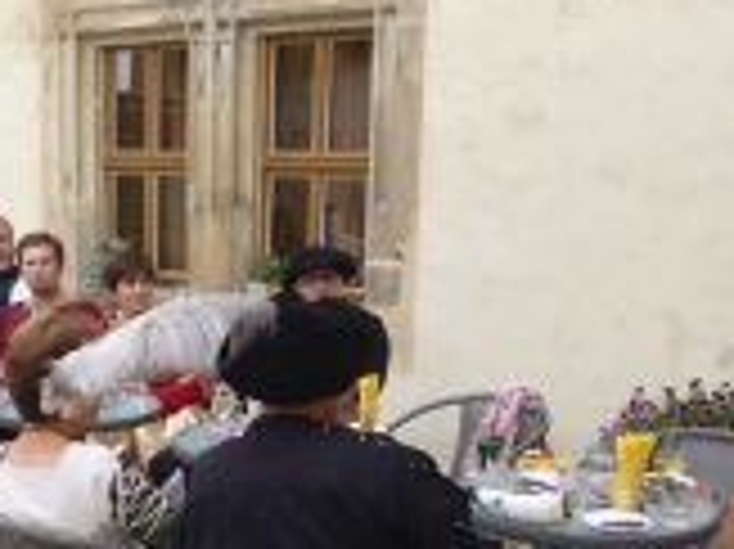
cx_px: 158
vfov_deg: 24.4
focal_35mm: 59
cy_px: 436
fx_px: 1250
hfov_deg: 31.9
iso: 100
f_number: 2.5
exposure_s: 1/80
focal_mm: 4.3
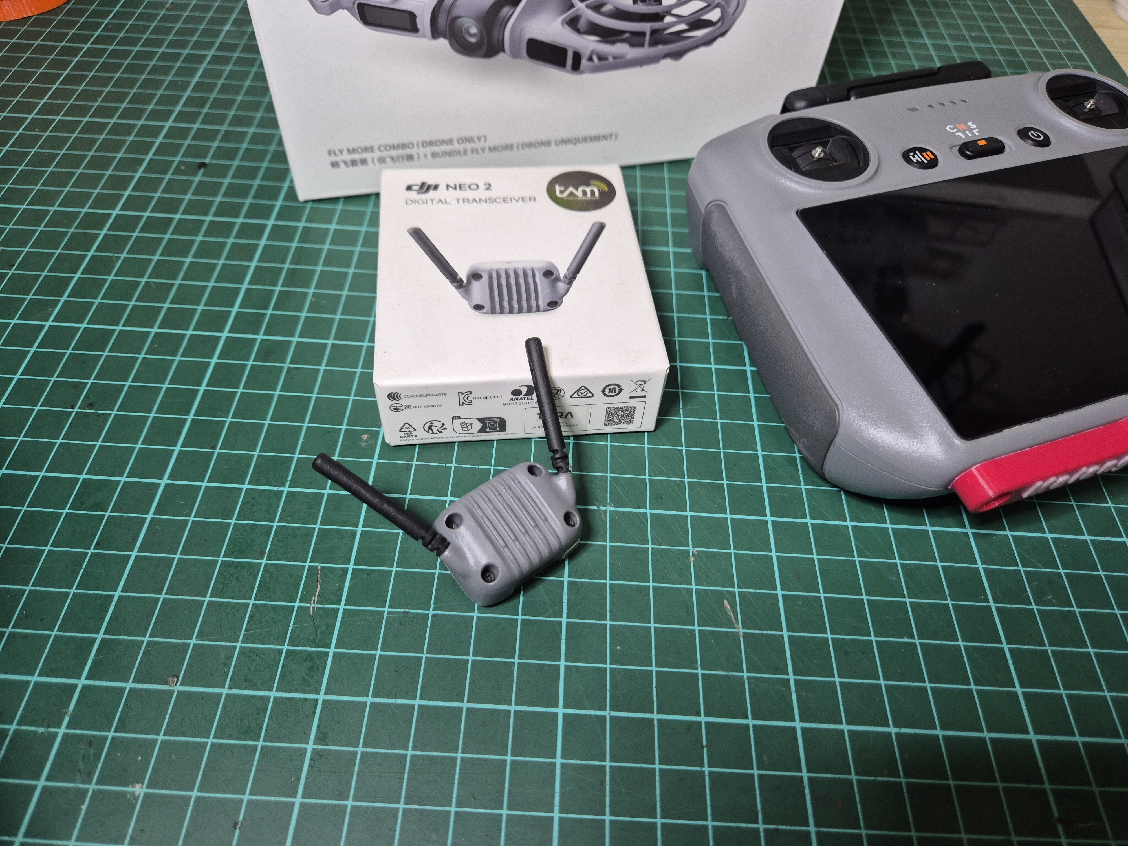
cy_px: 423
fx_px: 749
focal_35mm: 23
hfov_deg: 73.9
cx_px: 564
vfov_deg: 58.9
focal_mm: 5.4
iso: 200
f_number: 1.8
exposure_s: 1/100
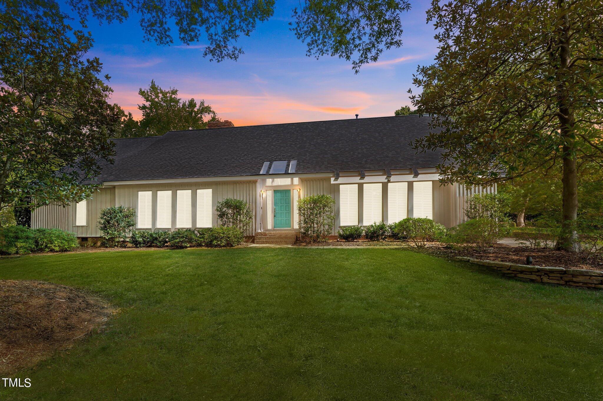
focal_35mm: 15
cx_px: 302
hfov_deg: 100.4
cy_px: 200
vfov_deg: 77.2
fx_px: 251
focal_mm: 15
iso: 400
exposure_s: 1/250
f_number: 6.3
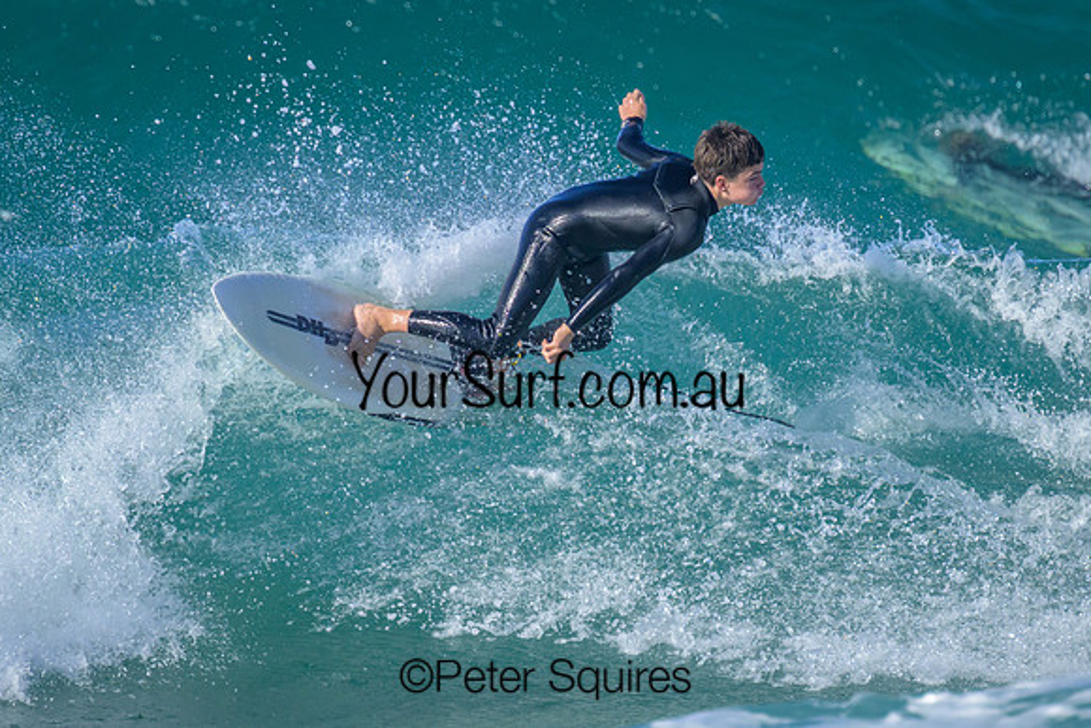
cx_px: 543
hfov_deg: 1.9
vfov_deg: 1.3
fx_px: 33344
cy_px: 448
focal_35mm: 1100
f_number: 11
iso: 1400
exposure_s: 1/2000
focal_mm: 800
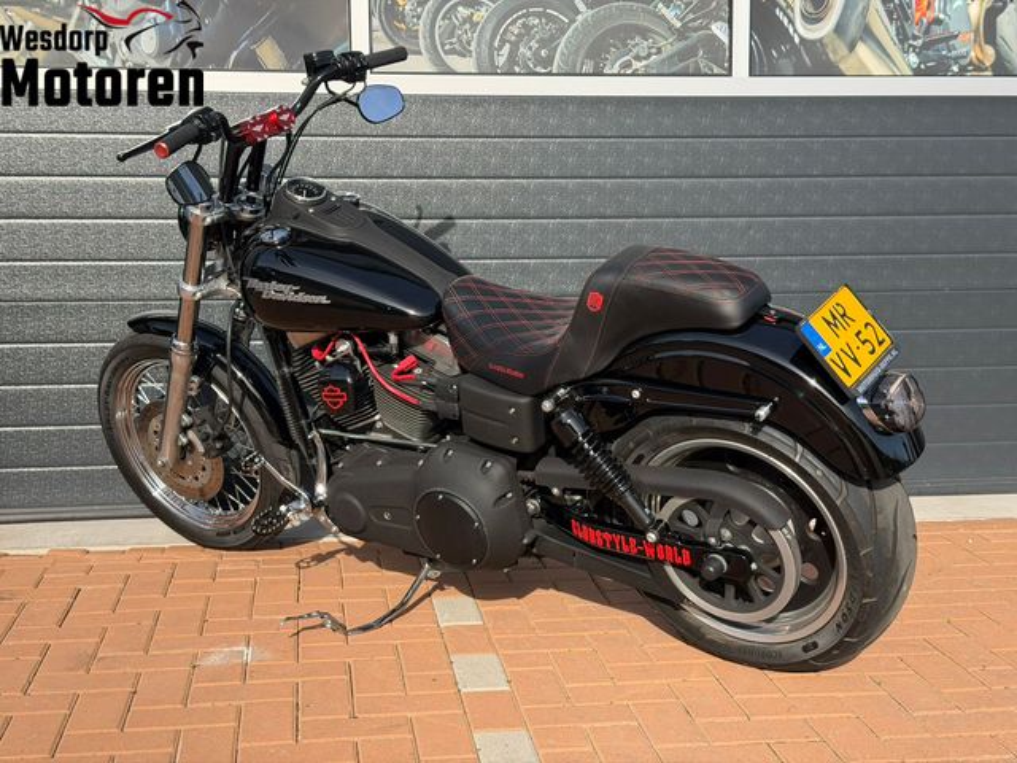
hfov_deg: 39.7
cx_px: 508
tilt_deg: -4.5
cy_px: 382
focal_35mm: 48
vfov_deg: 30.3
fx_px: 1410
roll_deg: +0.5
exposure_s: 1/2976
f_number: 1.78
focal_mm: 6.76
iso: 100
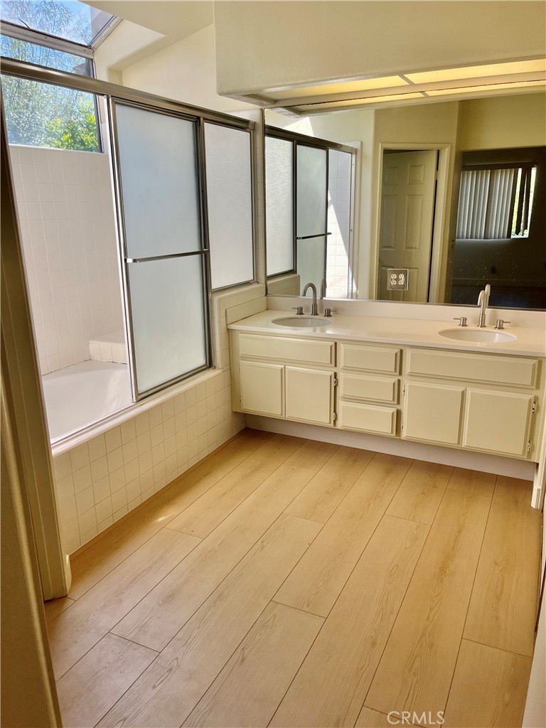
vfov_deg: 67.3
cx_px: 273
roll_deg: +1.3
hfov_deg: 53.1
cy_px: 364
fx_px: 547
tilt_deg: -17.1
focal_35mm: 26
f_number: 1.6
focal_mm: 5.1
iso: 50
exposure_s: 1/515
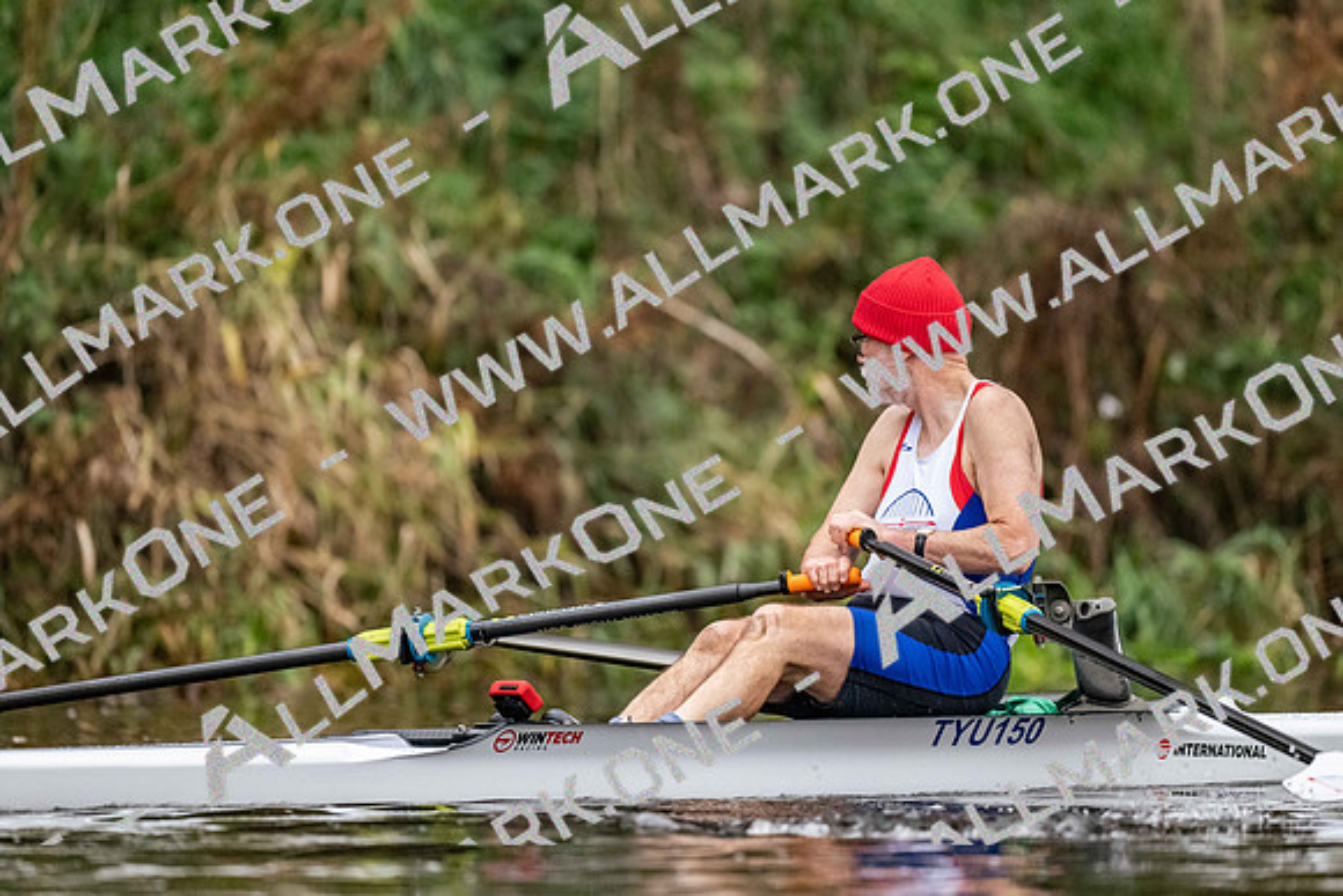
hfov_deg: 3.4
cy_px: 448
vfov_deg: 2.3
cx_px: 672
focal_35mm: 600
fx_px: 22388
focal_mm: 600
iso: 6400
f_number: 4
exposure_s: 1/2500
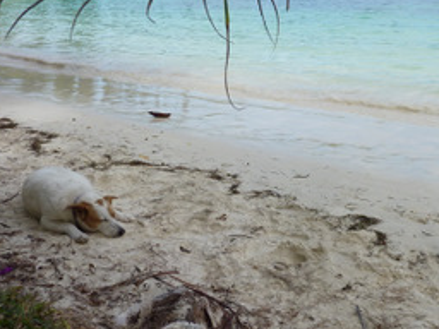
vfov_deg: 36.7
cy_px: 139
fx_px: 495
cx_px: 262
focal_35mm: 39
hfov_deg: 47.6
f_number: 4.5
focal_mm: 4.1
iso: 80
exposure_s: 1/500
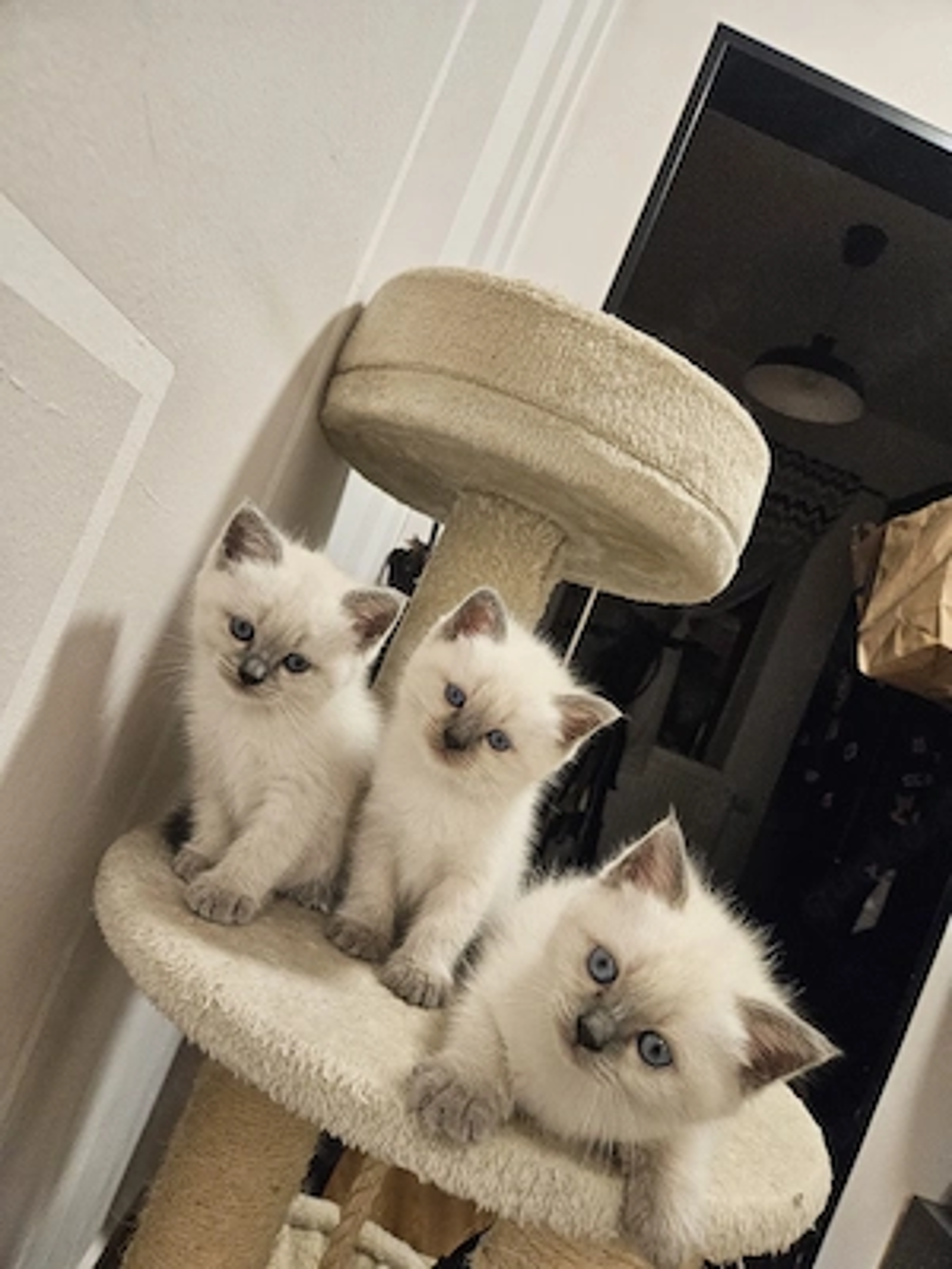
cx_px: 476
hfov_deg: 58.9
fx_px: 843
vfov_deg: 73.9
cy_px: 634
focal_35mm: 23
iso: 500
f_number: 1.8
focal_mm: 5.4
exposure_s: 1/143
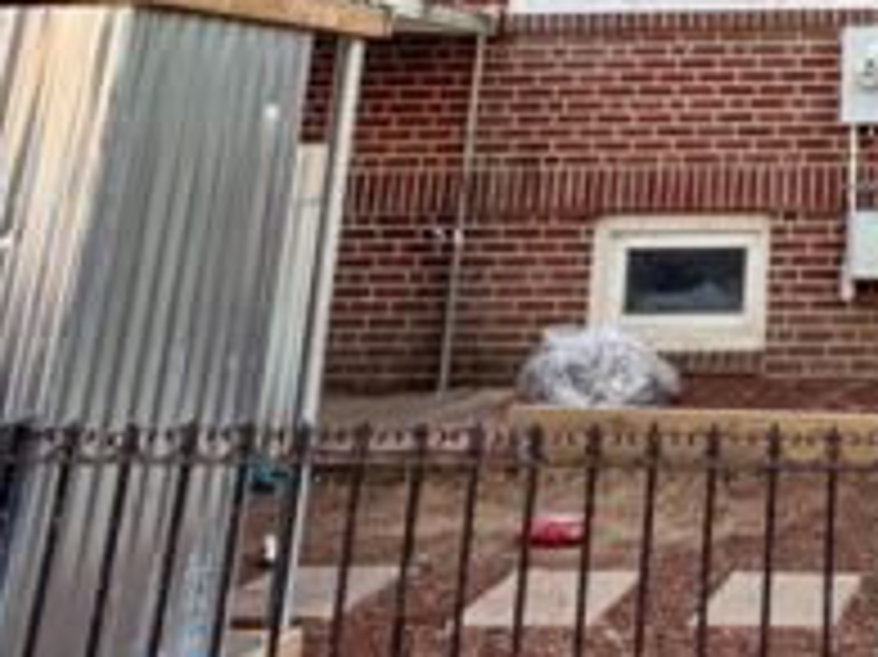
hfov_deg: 33.5
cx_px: 1054
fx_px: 1166
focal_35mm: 46
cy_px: -166
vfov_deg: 27.1
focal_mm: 2.22
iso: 40
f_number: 2.2
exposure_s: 1/135
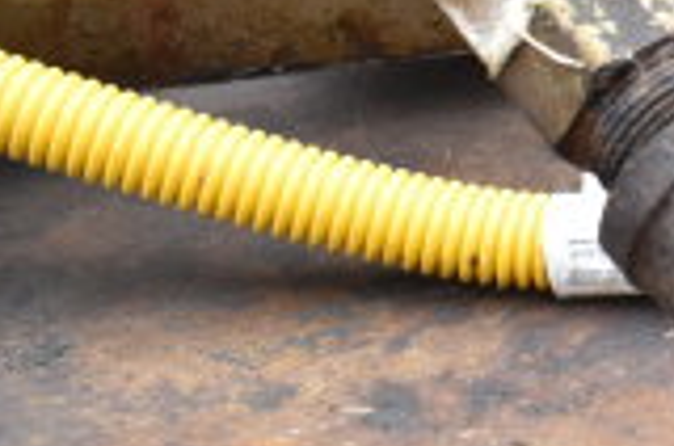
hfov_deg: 13.7
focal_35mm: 132
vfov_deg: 10.3
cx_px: 1247
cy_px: 158
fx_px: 2465
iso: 200
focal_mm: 23
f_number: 6.3
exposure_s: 1/160
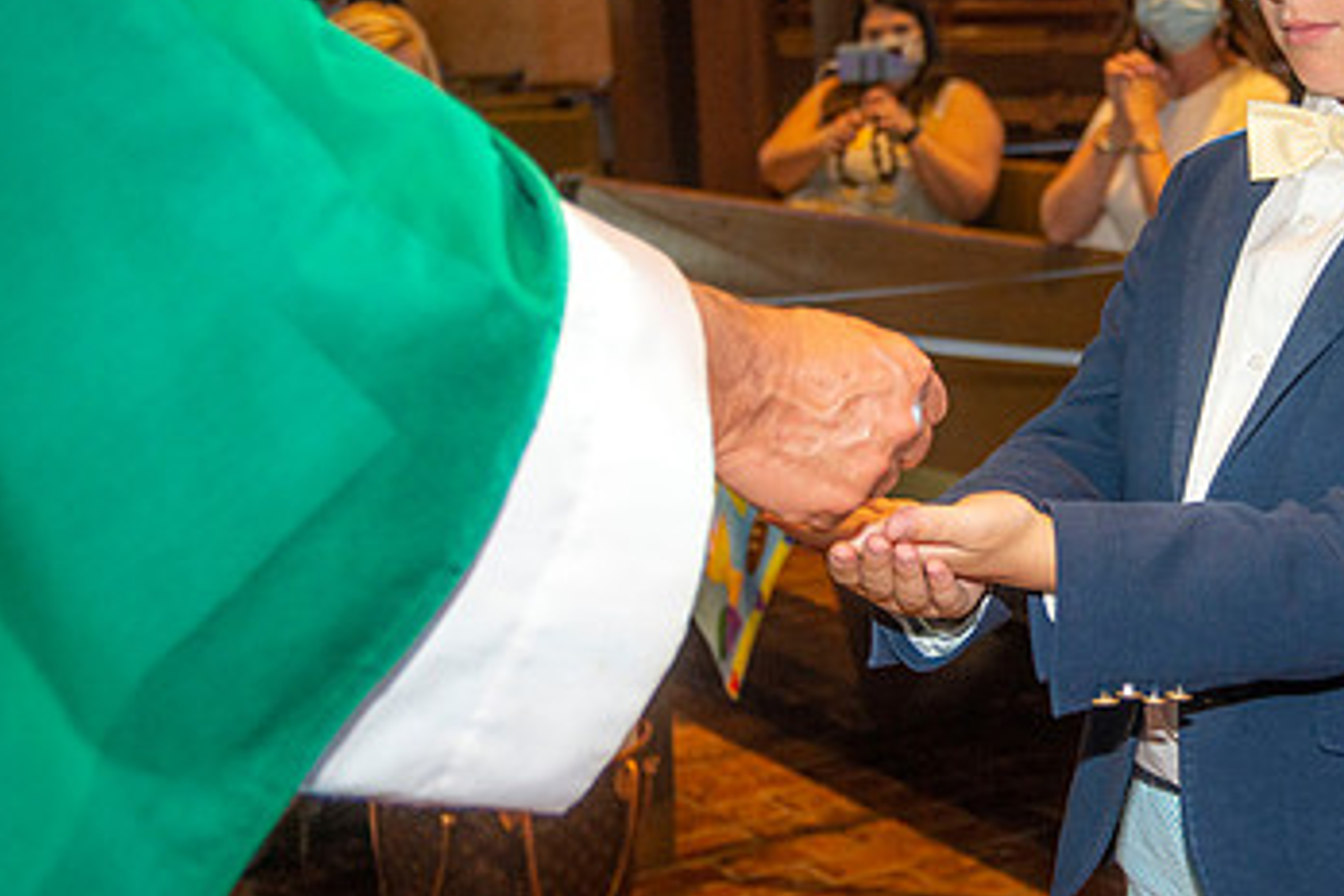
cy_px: 317
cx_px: 1101
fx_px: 2800
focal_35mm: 75
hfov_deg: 26.4
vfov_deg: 18.1
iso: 1600
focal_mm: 45
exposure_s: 1/200
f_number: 5
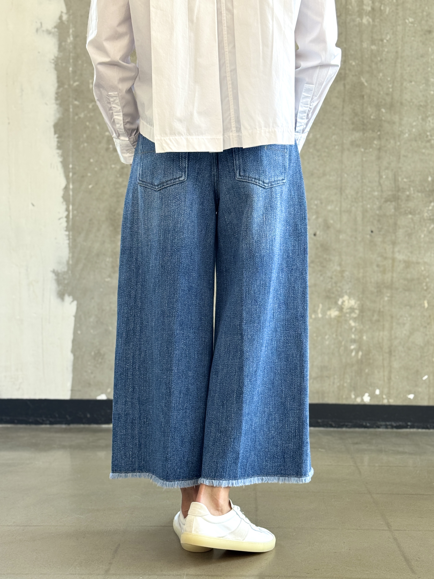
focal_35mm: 48
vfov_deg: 39.7
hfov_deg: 30.3
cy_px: 290
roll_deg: -0.4
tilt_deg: -3.8
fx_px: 802
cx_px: 217
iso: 125
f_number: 1.78
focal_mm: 6.76
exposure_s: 1/100
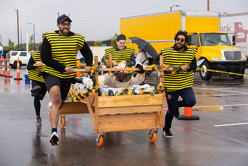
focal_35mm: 70
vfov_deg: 19.5
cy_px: 83
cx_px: 124
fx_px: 482
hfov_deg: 28.8
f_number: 7.1
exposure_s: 1/500
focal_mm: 70
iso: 400
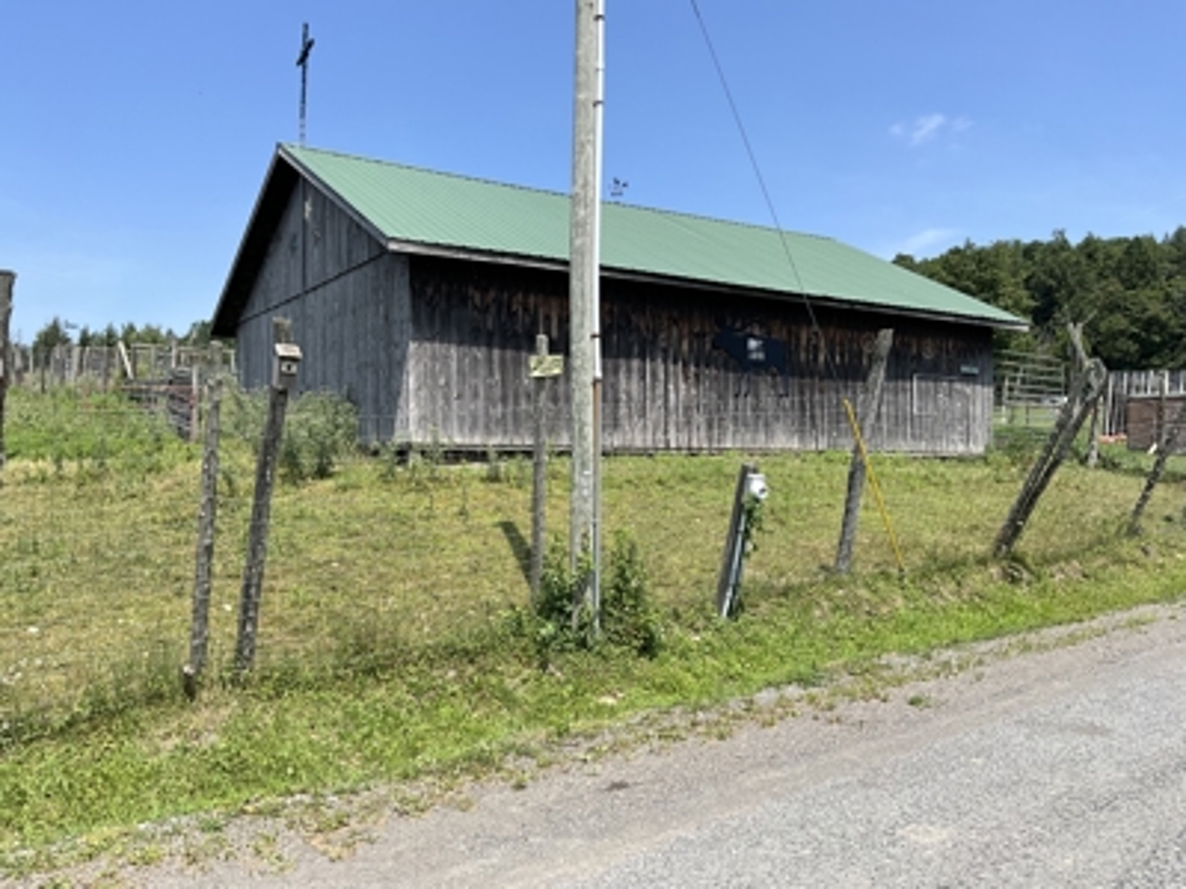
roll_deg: -0.4
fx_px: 994
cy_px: 444
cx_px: 593
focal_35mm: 29
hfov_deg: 61.7
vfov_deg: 48.2
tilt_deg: +1.0
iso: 25
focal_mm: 3
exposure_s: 1/1377
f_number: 1.8
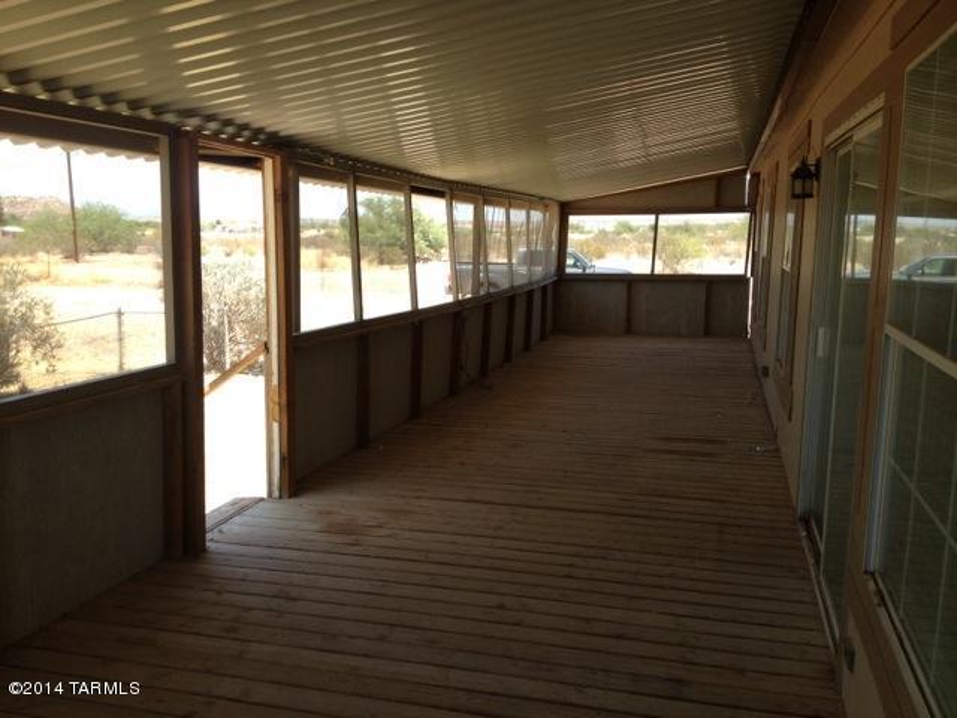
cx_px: 478
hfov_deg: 52.6
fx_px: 968
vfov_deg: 40.7
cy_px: 359
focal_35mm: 35
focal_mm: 4.28
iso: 50
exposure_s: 1/336
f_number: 2.4
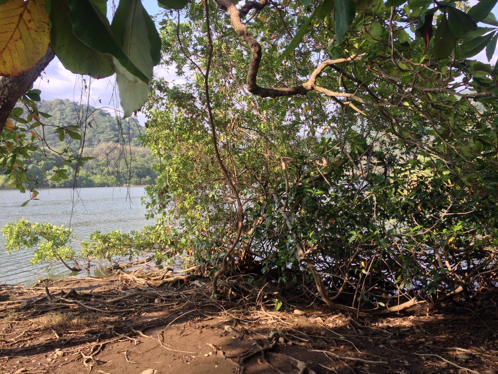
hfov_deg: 52.6
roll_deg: +1.3
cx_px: 249
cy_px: 187
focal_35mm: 35
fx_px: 504
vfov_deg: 40.7
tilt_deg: -4.2
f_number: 2.4
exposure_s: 1/412
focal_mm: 4.28
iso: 50
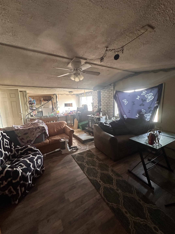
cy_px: 117
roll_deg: +1.7
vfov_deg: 102.1
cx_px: 88
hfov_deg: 85.7
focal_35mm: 14
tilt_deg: -6.6
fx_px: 94
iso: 320
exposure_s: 1/67
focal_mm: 2.22
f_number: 2.2
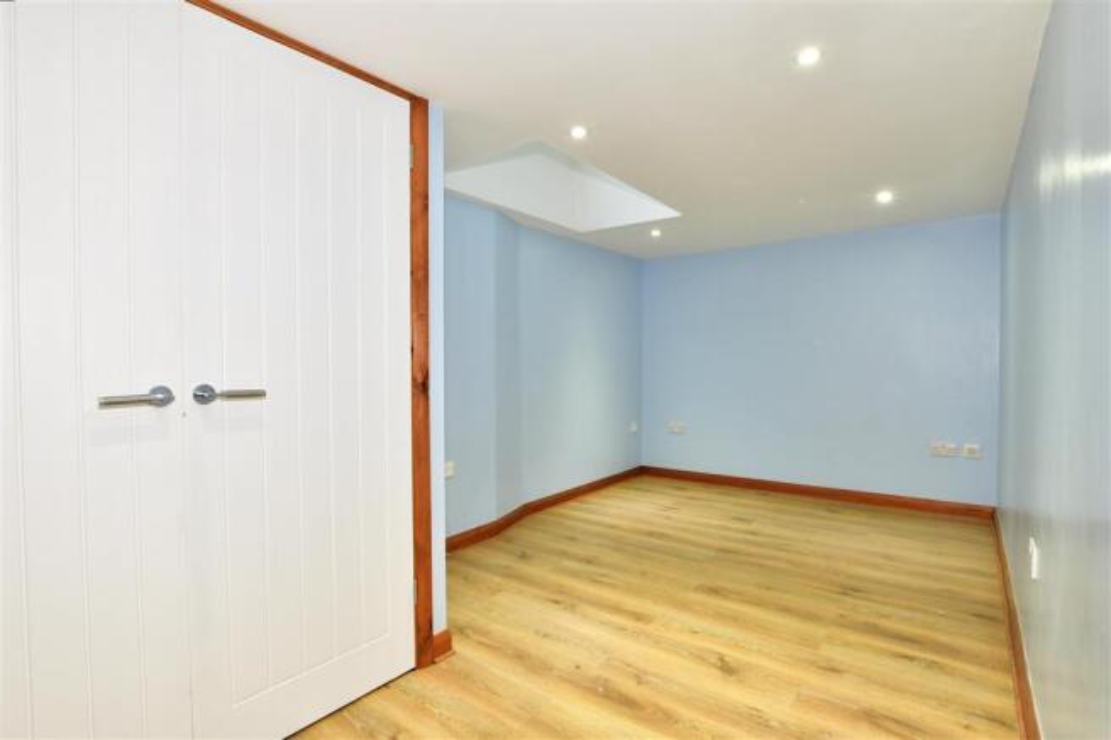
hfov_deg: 100.4
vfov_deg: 77.3
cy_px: 370
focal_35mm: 15
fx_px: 463
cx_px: 556
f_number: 8
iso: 200
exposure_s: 1/3
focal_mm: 10
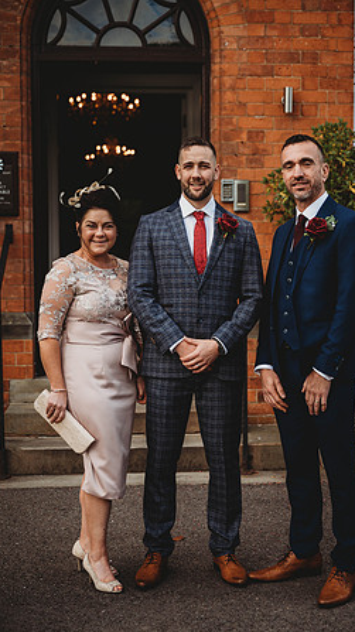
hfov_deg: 20.7
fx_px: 972
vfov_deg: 36.0
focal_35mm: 58
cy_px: 317
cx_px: 199
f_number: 2.8
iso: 100
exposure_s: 1/250
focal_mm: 55
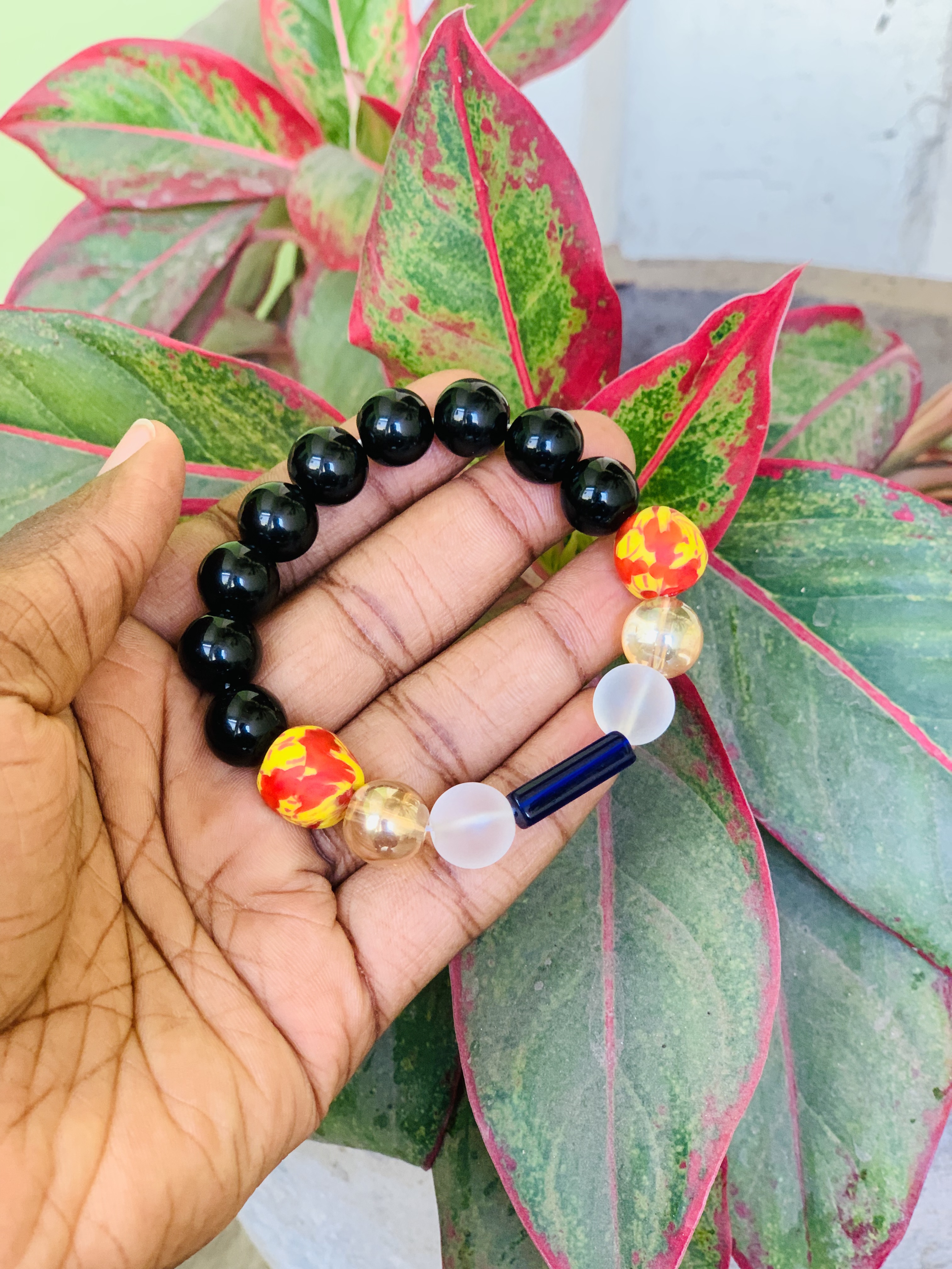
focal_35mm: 52
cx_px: 476
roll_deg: -3.9
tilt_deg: -29.9
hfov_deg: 28.0
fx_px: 1907
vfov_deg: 36.8
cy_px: 634
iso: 125
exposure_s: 1/79
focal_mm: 6
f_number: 2.4
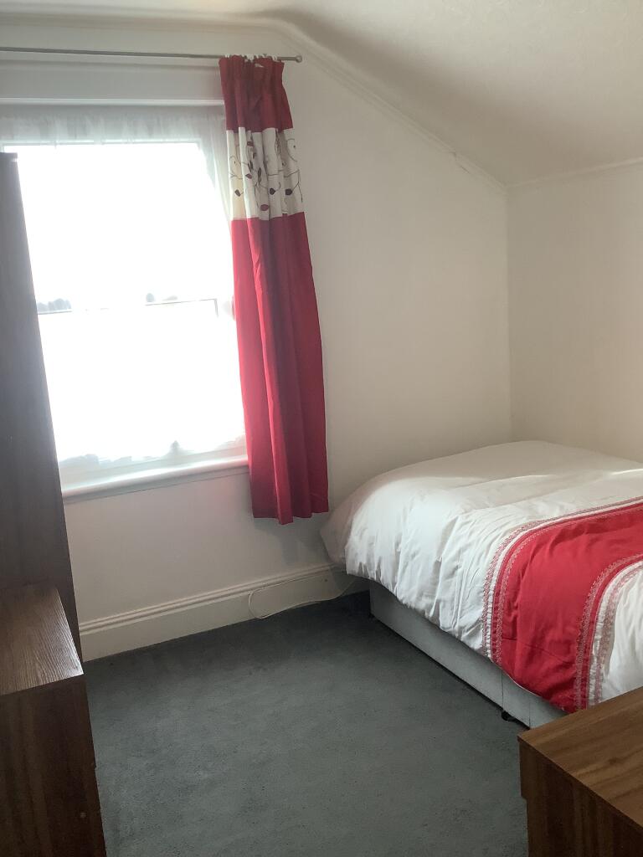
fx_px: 768
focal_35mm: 31
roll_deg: +4.6
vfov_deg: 58.4
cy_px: 428
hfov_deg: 45.4
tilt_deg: -11.4
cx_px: 322
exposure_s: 1/60
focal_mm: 3.3
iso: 80
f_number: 2.4
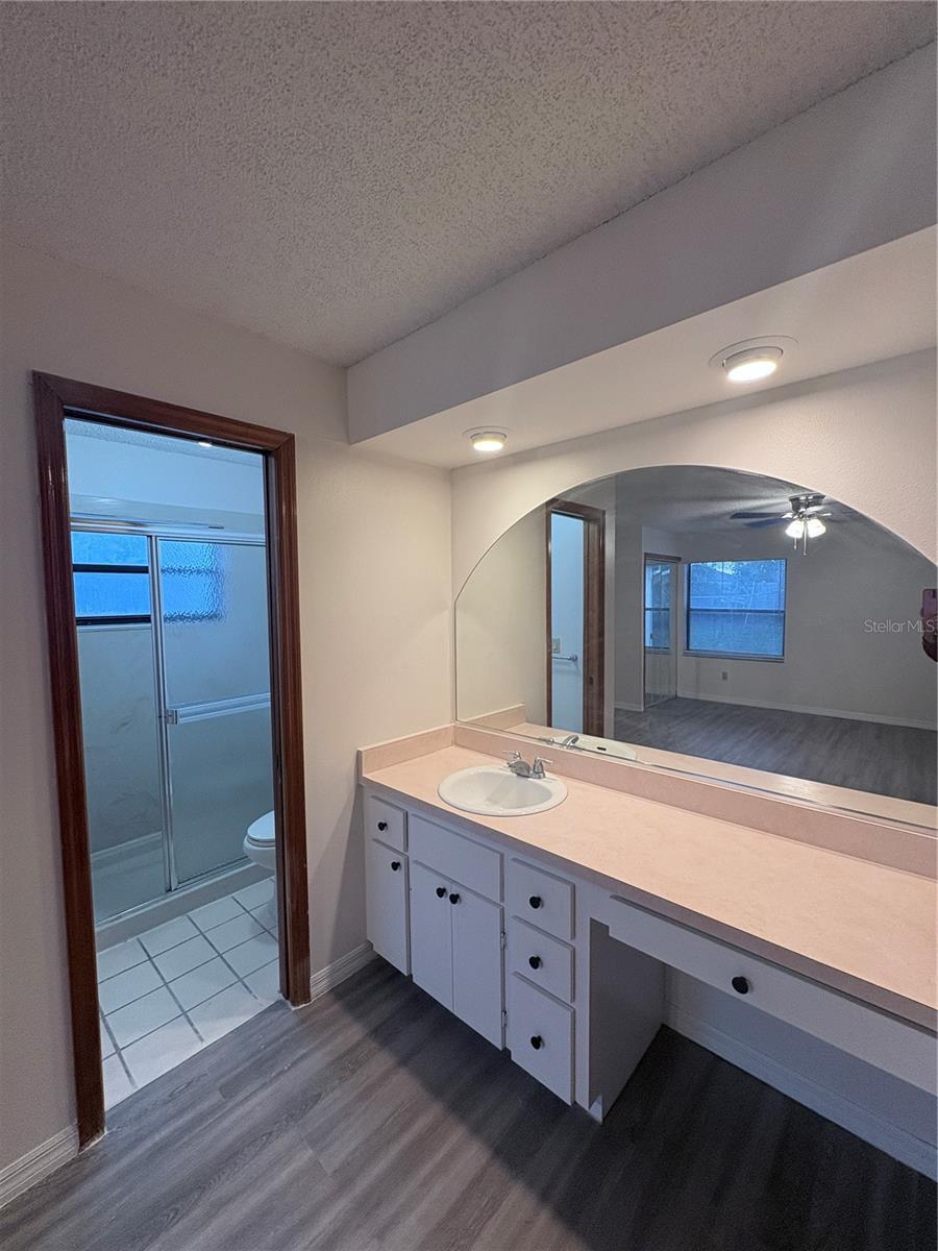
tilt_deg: -2.2
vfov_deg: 102.1
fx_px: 506
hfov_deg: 85.7
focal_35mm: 14
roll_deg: +1.3
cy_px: 626
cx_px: 469
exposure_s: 1/60
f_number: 2.2
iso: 125
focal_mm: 2.22
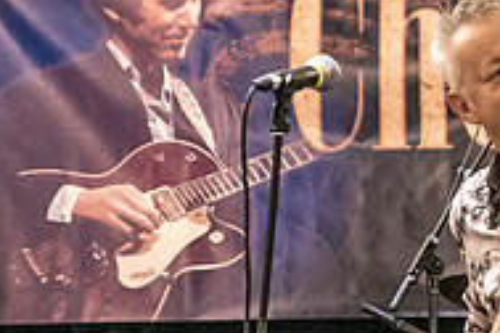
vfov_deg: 5.7
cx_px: 635
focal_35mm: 242
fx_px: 3361
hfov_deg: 8.4
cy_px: 232
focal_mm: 70
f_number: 5.6
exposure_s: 1/200
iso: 10000
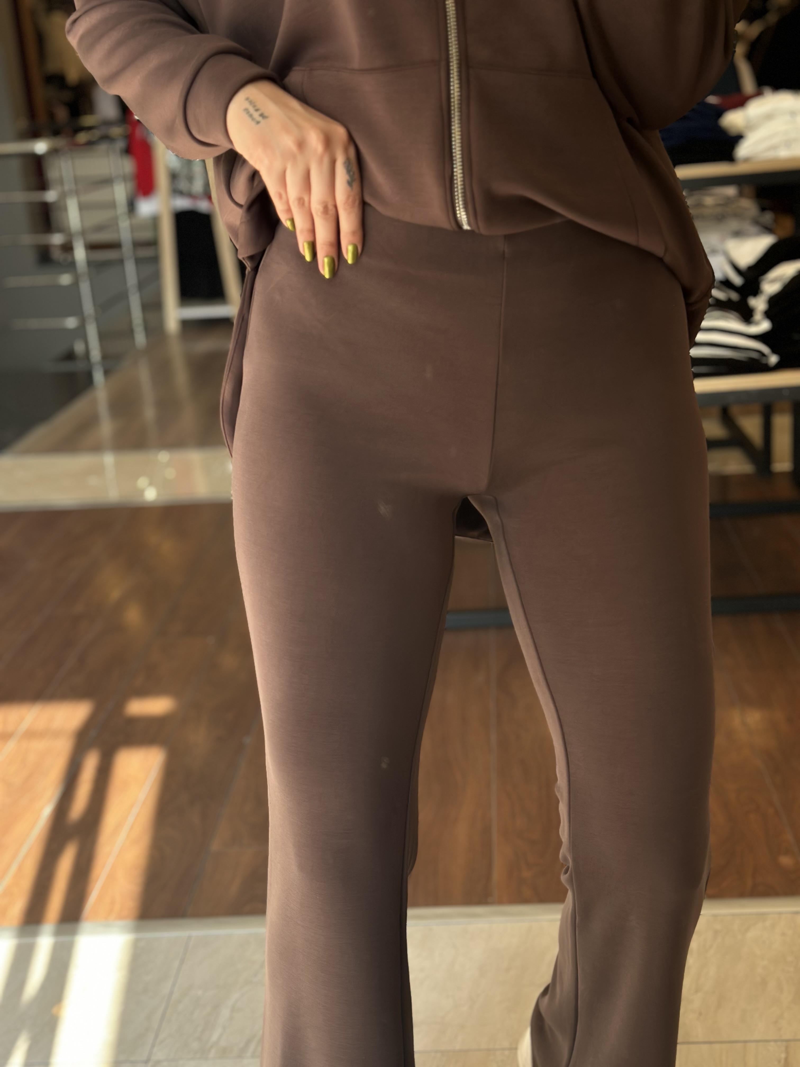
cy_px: 534
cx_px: 400
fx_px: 1479
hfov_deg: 30.3
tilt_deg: -49.0
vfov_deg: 39.7
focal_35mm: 48
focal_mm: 6.86
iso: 80
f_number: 1.78
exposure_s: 1/349
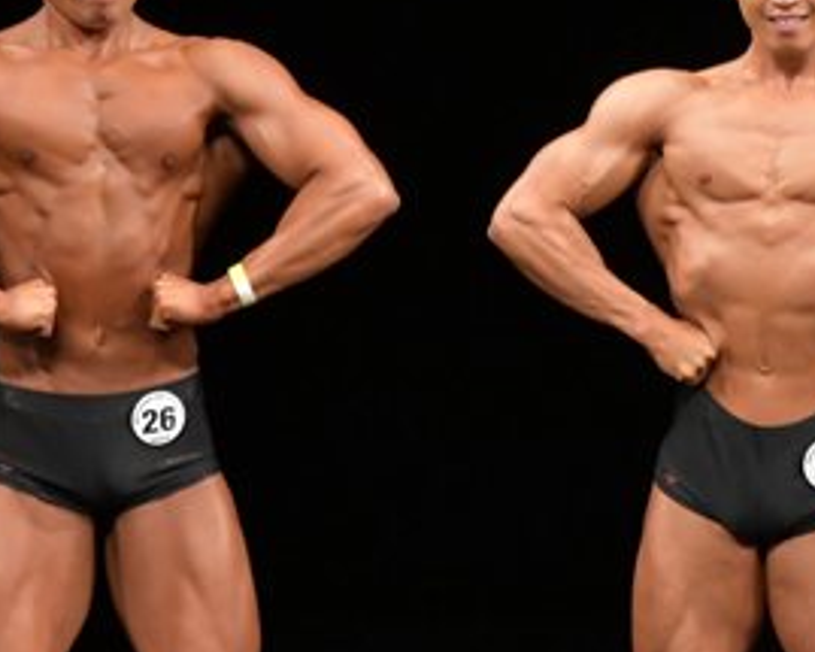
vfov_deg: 2.1
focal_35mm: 730
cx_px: 820
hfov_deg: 2.7
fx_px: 17602
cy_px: 446
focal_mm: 180
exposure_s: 1/400
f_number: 5.6
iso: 3200
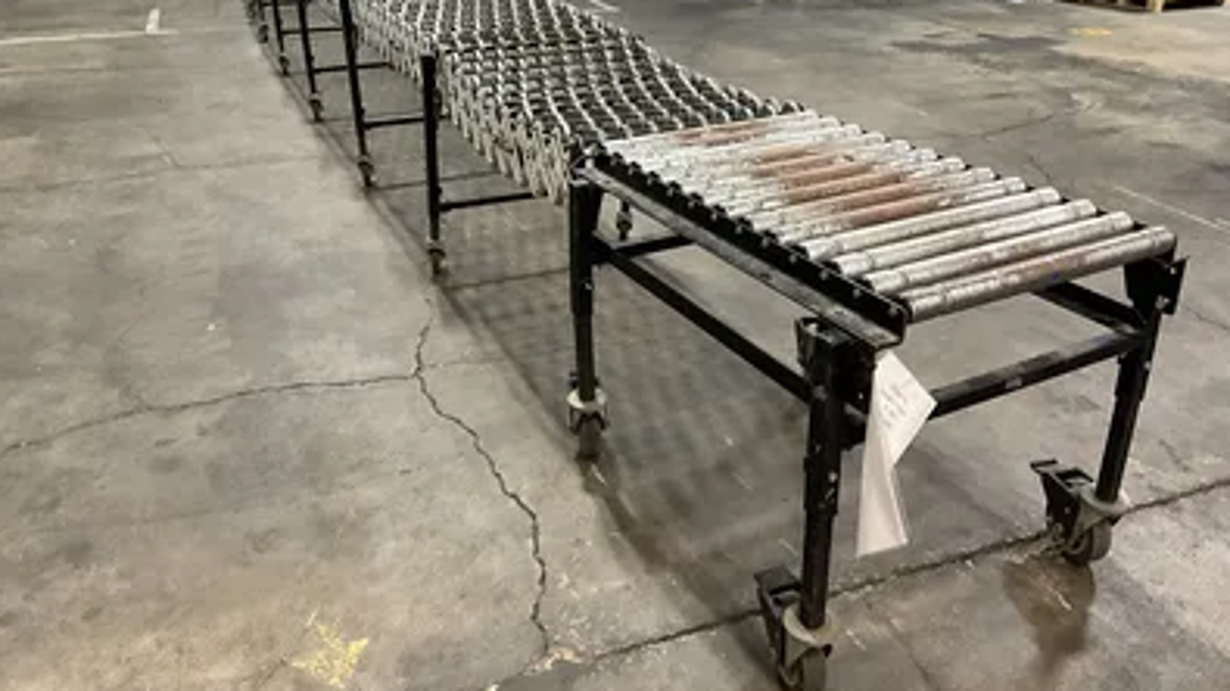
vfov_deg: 36.5
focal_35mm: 32
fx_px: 1043
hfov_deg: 61.0
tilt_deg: -23.2
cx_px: 617
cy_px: 271
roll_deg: -0.3
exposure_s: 1/45
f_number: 1.8
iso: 320
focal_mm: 3
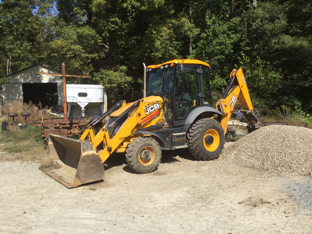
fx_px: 279
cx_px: 156
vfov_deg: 45.4
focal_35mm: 31
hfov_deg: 58.4
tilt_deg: -4.6
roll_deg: -0.5
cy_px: 117
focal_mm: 3.3
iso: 25
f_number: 2.4
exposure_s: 1/1314
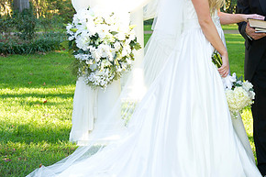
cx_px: 261
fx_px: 650
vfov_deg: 15.4
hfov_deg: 22.3
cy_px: 42
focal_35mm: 88
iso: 640
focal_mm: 44
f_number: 5.6
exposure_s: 1/100
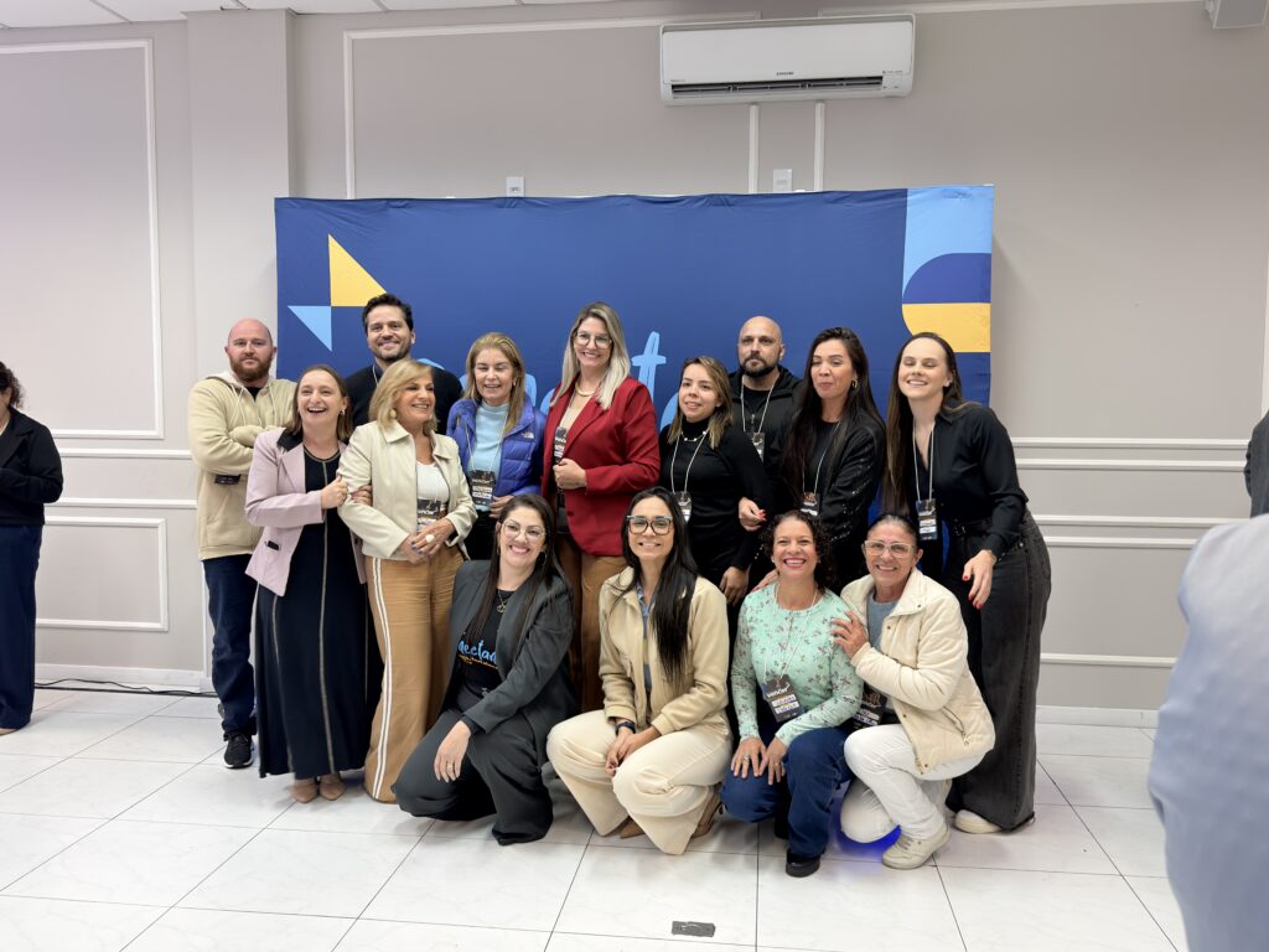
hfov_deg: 63.4
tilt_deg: -4.1
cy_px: 476
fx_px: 1026
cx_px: 634
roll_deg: -0.6
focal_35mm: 28
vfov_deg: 49.7
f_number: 1.78
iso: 160
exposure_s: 1/60
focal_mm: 6.76
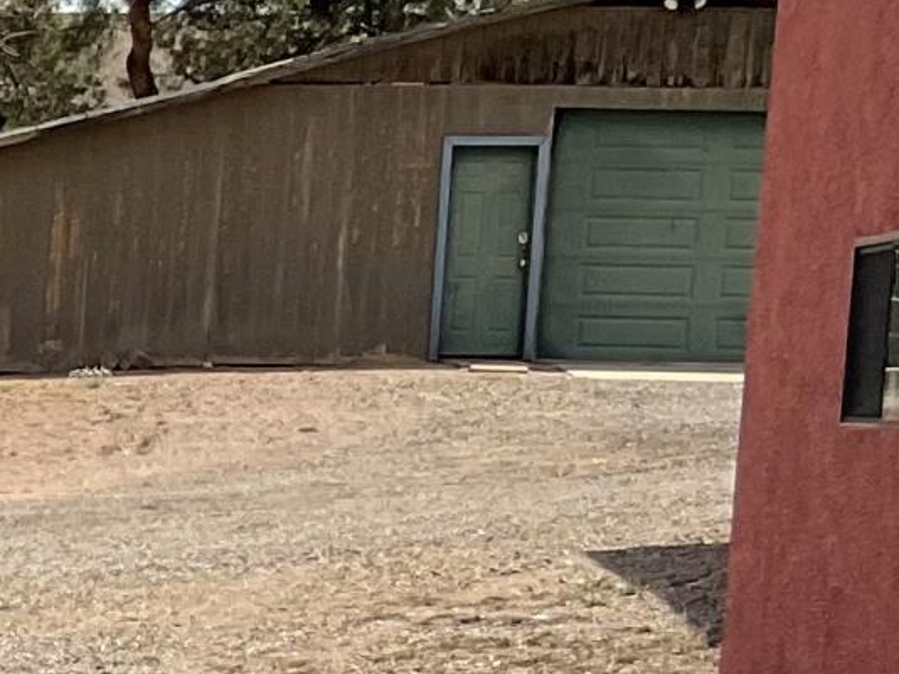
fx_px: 4231
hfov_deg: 10.9
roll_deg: -1.4
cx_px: -1003
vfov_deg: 8.9
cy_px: 1048
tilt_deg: -8.6
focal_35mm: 163
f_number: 1.8
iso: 16
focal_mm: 3
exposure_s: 1/2227
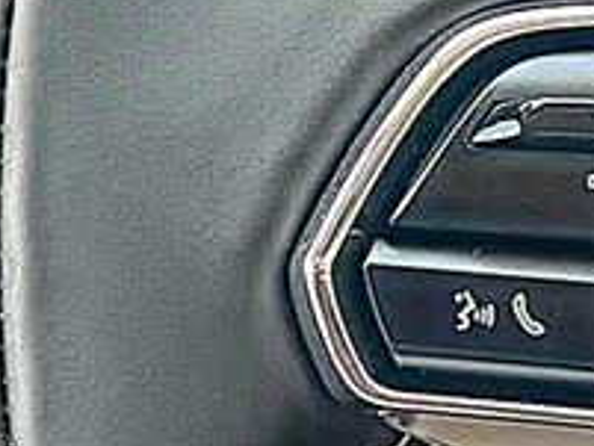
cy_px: 191
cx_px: 656
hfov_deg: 12.1
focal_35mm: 160
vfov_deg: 9.3
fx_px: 2747
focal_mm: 6.86
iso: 100
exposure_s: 1/373
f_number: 1.78
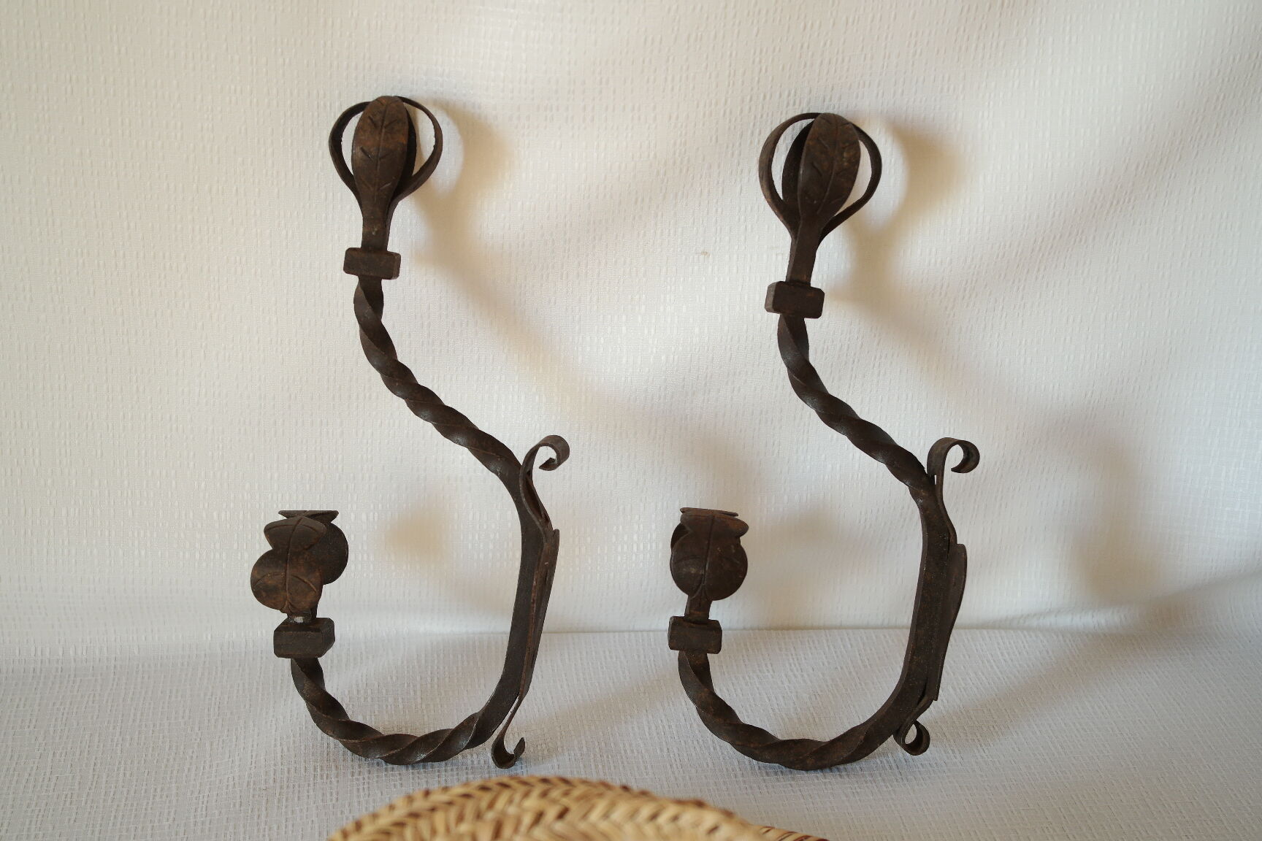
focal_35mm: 58
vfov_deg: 23.4
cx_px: 631
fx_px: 2033
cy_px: 420
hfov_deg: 34.5
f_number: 6.3
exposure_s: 1/30
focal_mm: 38
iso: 400
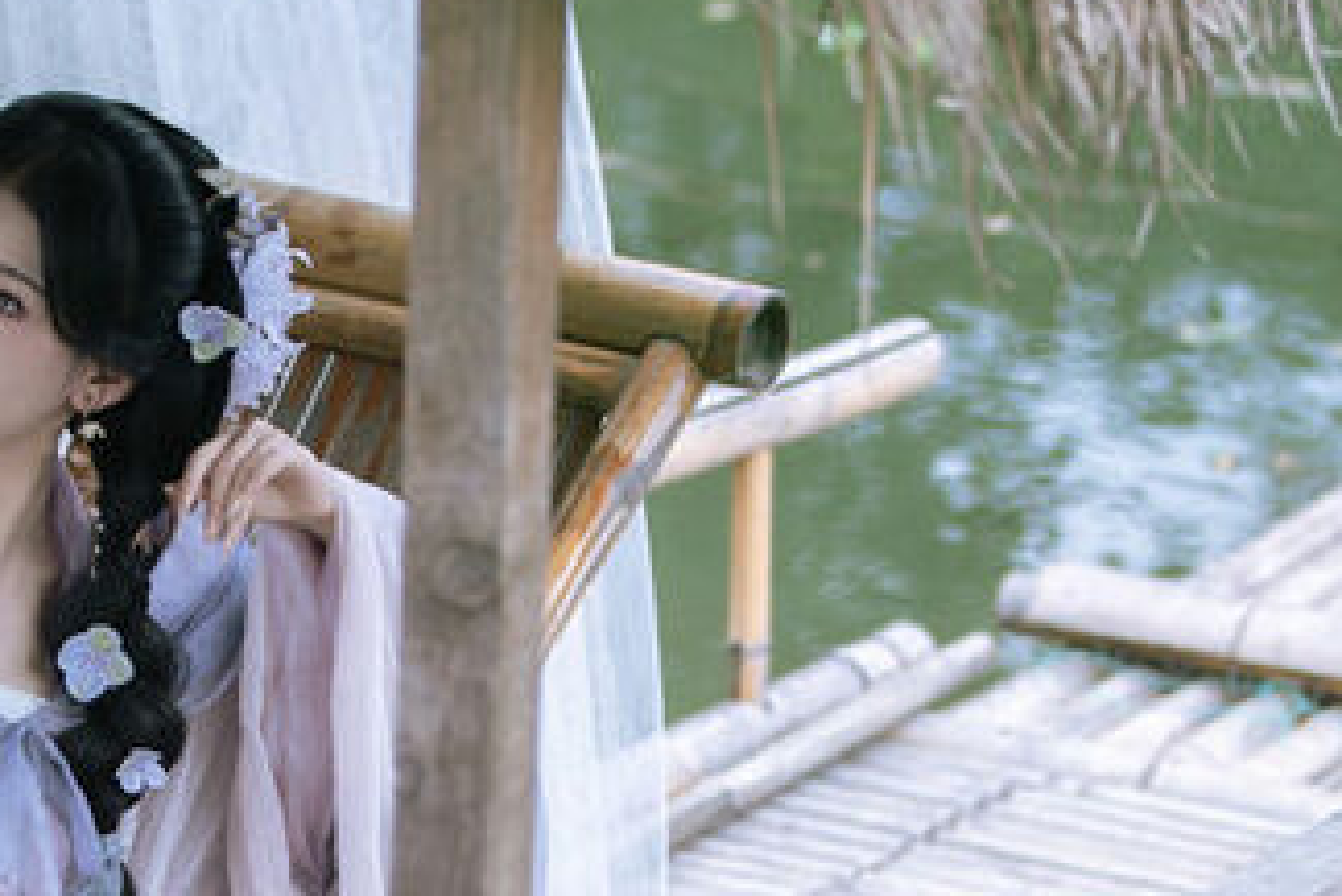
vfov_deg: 6.1
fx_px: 8428
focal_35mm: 226
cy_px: 723
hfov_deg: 9.1
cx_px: 409
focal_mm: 70
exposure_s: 1/640
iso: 100
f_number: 2.8
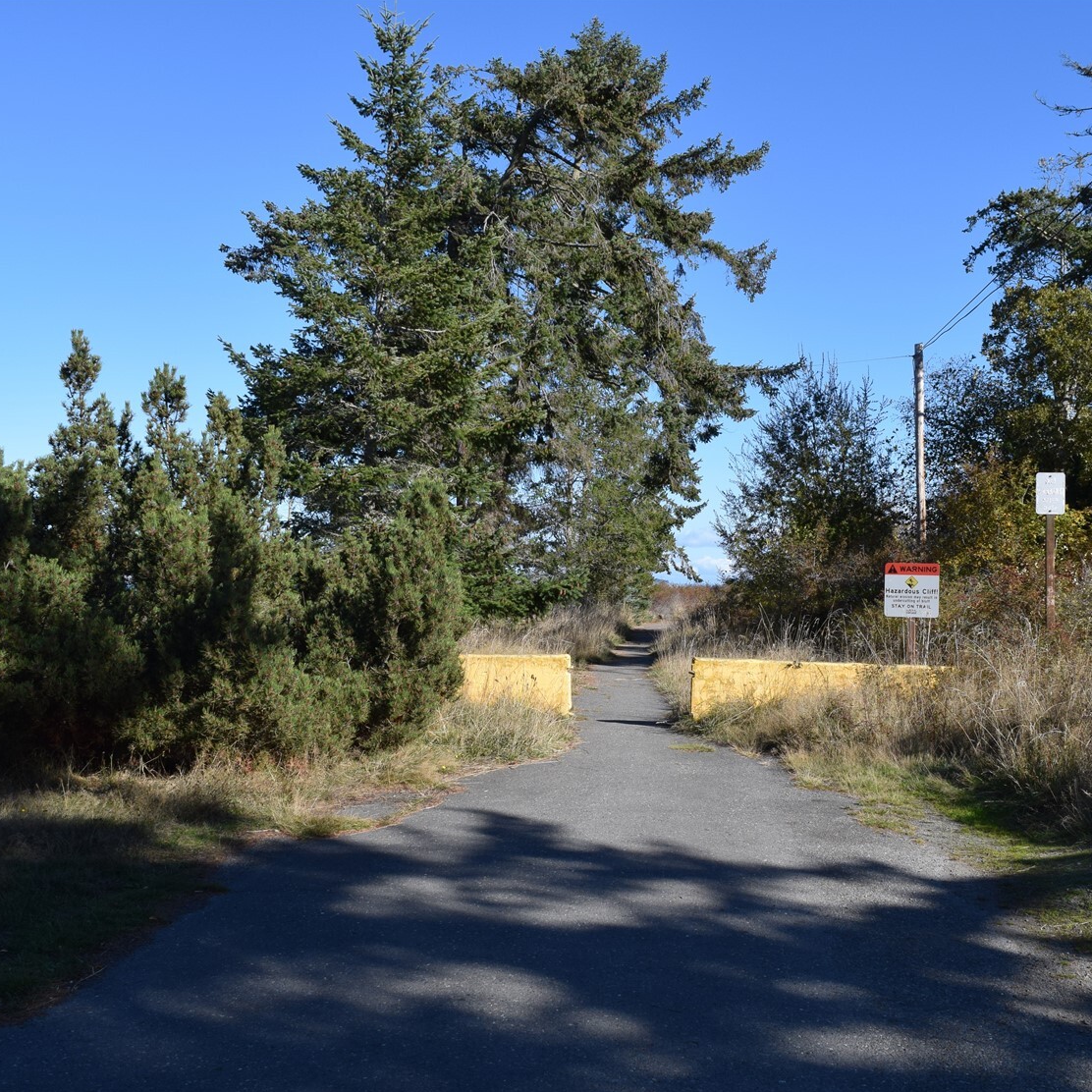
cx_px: 637
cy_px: 550
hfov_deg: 47.0
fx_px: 1249
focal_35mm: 35
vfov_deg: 47.2
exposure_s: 1/320
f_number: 9
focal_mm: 18
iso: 200
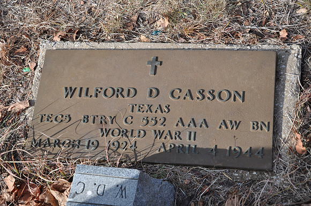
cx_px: 156
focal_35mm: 68
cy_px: 103
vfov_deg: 20.1
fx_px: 582
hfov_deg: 29.9
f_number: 6.3
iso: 200
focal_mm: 45
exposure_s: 1/160
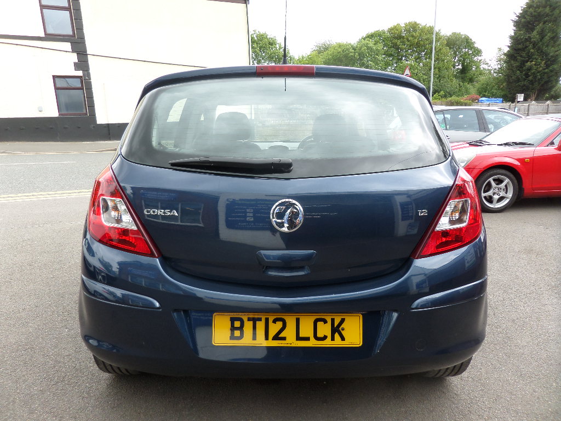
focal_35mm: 24
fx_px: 389
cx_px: 280
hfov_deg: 71.6
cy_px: 210
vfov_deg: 56.8
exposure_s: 1/180
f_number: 3.1
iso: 80
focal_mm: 4.3
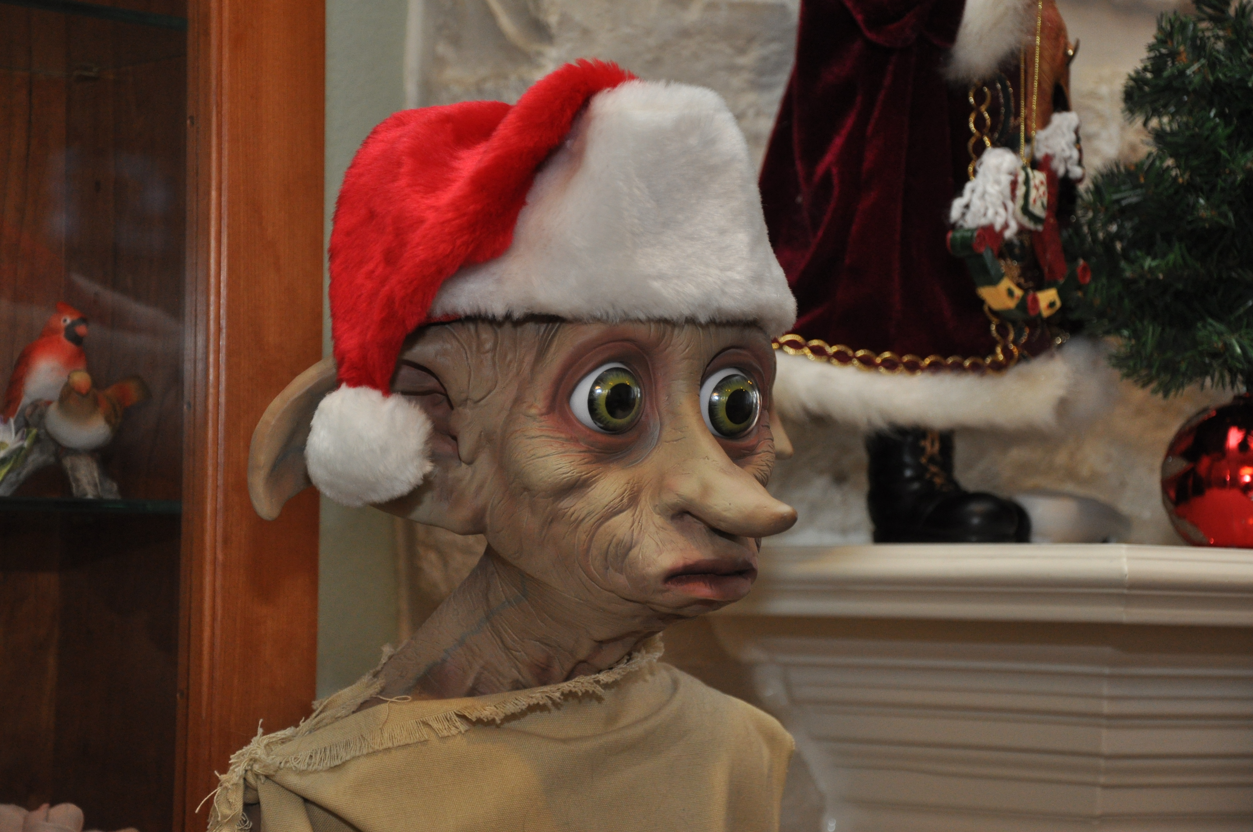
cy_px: 416
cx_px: 626
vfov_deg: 13.0
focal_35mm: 105
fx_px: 3650
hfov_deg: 19.5
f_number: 5.3
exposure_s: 1/60
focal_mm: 70
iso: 800
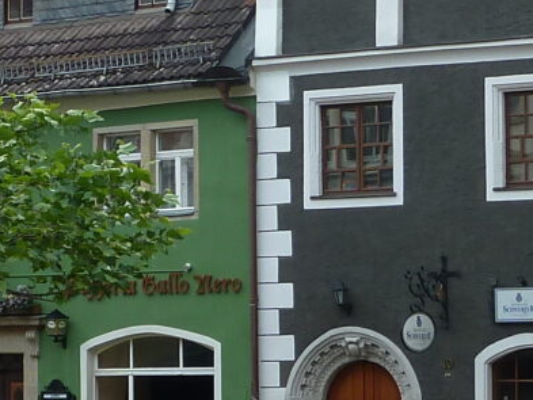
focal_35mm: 169
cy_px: 292
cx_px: 111
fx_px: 2603
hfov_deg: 11.7
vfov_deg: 8.8
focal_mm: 5.7
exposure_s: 1/100
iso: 80
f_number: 4
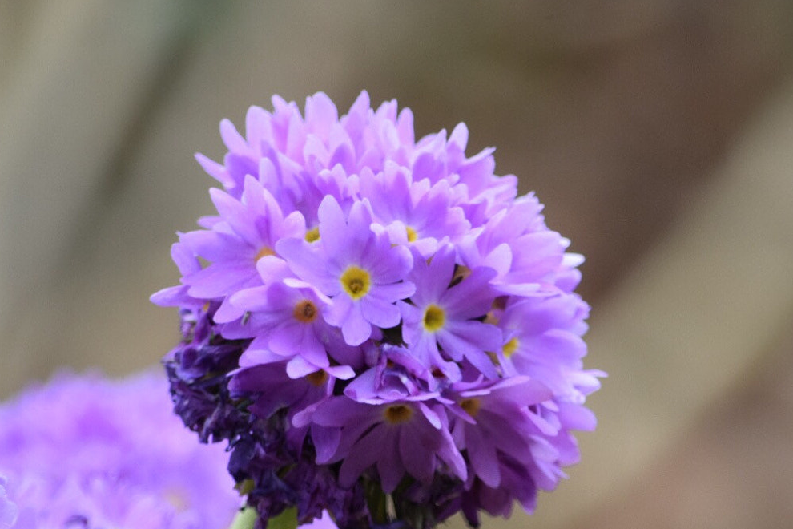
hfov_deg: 2.8
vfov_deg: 1.9
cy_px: 398
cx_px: 439
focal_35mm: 727
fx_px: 16013
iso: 720
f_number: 5.6
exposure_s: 1/250
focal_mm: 300
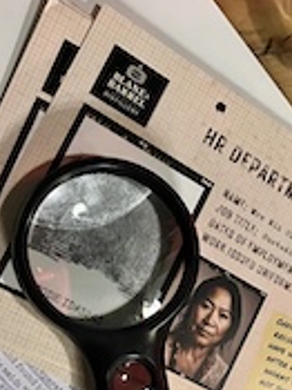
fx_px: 721
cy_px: 368
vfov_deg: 28.8
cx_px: 256
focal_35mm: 64
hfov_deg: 22.4
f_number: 1.8
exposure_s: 1/25
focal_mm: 3.99
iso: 500
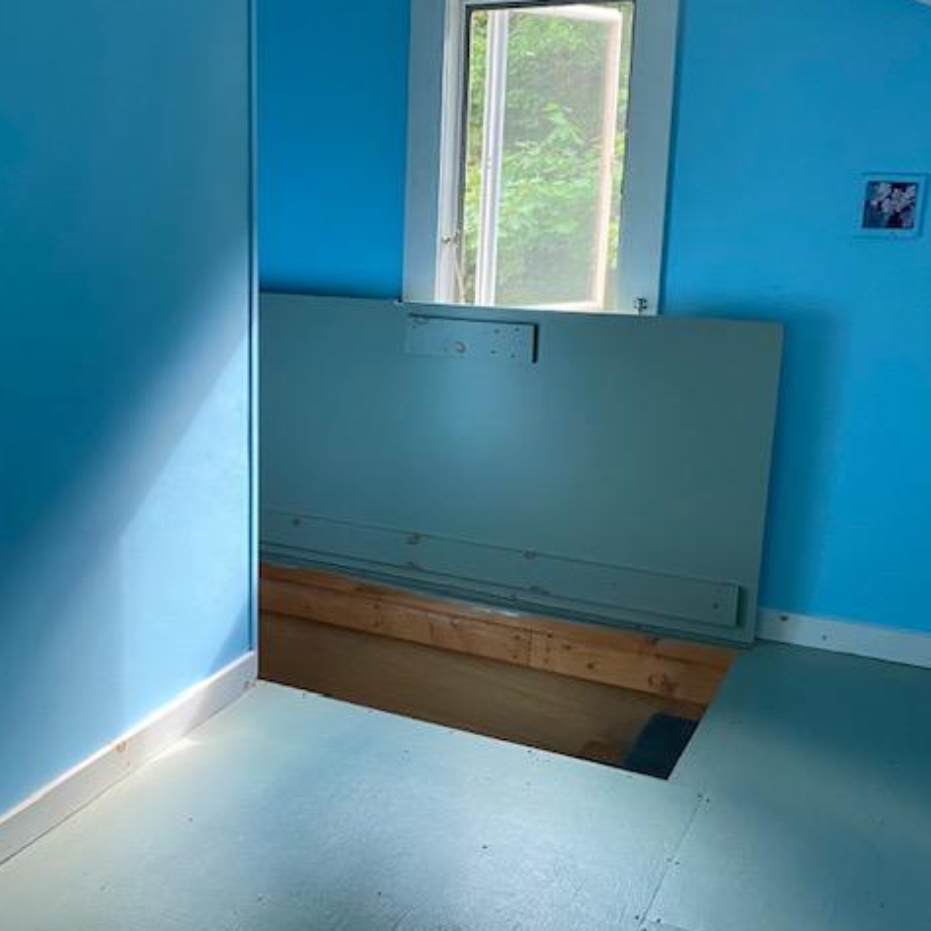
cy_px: 467
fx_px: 943
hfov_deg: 52.4
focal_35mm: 31
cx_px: 412
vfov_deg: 52.5
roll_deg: -0.5
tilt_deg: -12.3
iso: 125
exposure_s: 1/81
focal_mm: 4.25
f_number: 1.8
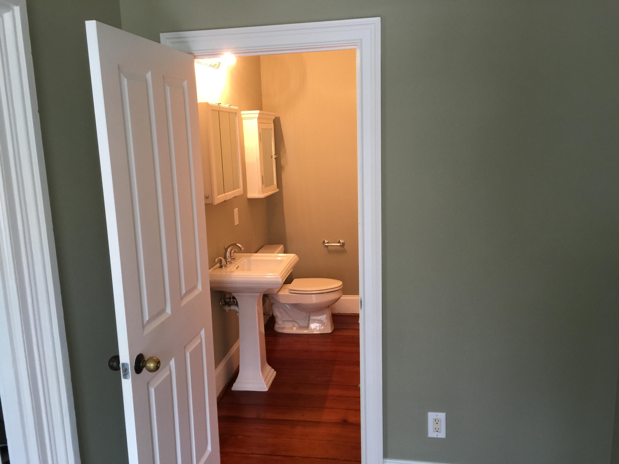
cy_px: 232
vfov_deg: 48.2
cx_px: 310
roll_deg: +1.4
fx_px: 519
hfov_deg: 61.7
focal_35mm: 29
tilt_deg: -10.7
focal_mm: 4.15
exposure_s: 1/15
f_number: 2.2
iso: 50
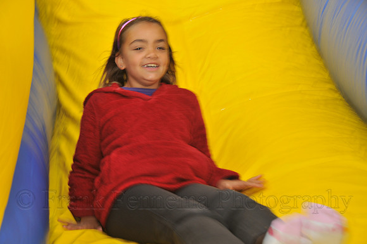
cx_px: 184
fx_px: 947
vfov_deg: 14.7
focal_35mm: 93
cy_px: 122
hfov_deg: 21.9
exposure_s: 1/60
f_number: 8
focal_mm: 62
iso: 200
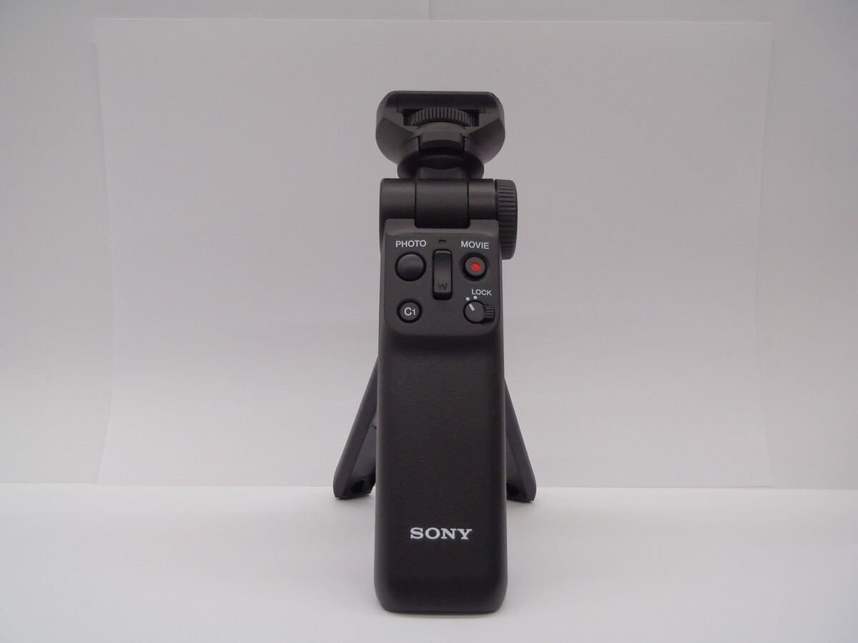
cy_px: 322
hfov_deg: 51.4
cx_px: 429
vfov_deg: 39.7
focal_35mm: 36
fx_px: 892
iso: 100
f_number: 4.5
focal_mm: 6.45
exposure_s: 1/50
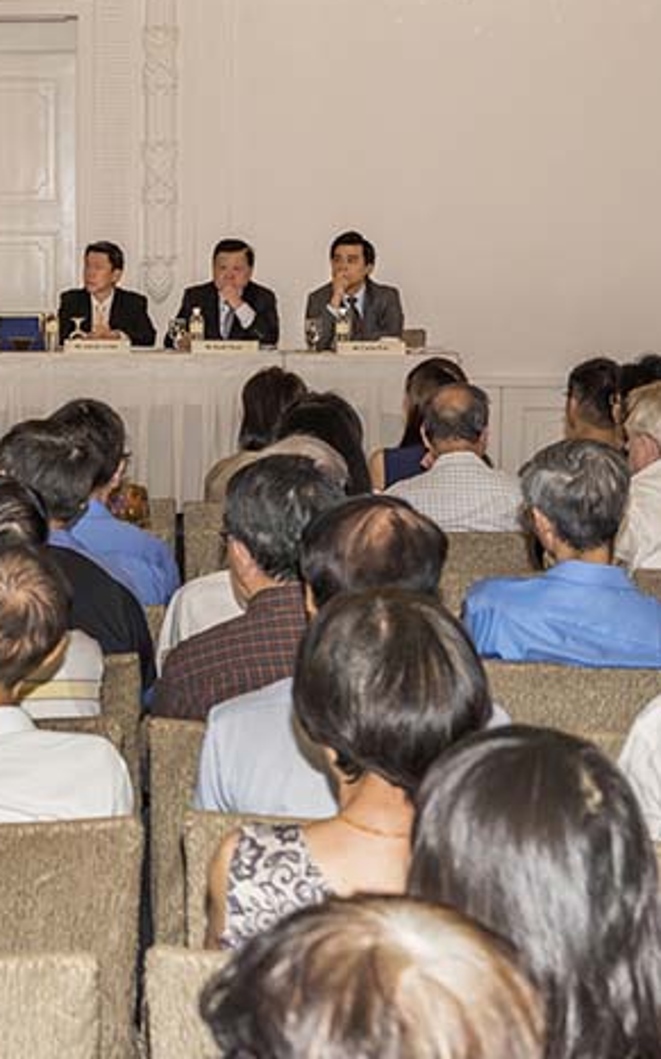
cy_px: 385
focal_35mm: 105
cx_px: -398
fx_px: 3028
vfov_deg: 19.8
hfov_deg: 11.8
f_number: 8
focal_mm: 50
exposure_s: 1/60
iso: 800
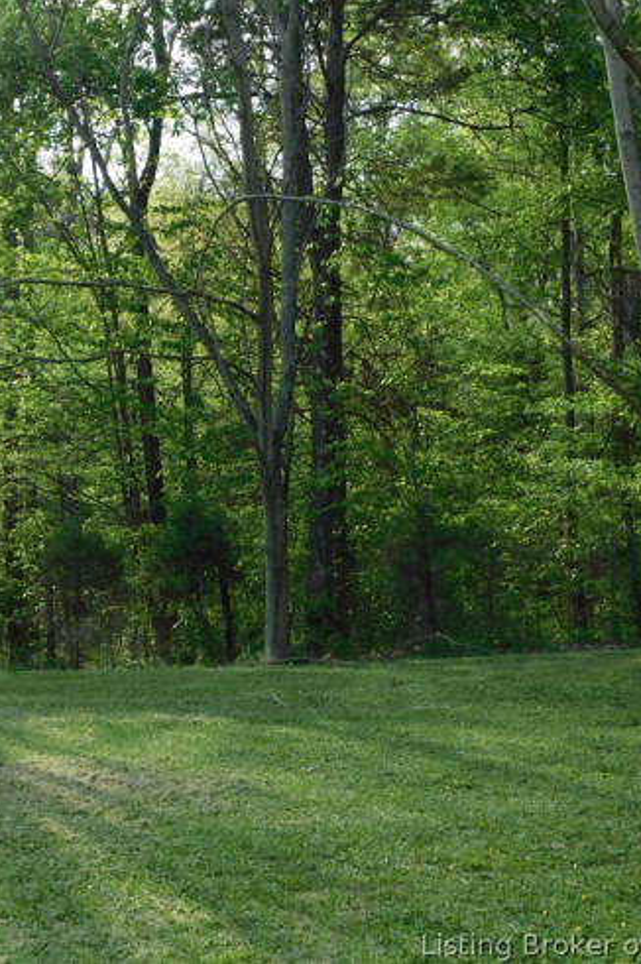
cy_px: 474
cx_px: 168
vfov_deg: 38.9
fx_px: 1364
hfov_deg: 26.1
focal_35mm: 51
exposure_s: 1/200
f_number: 3.5
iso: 125
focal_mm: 6.3
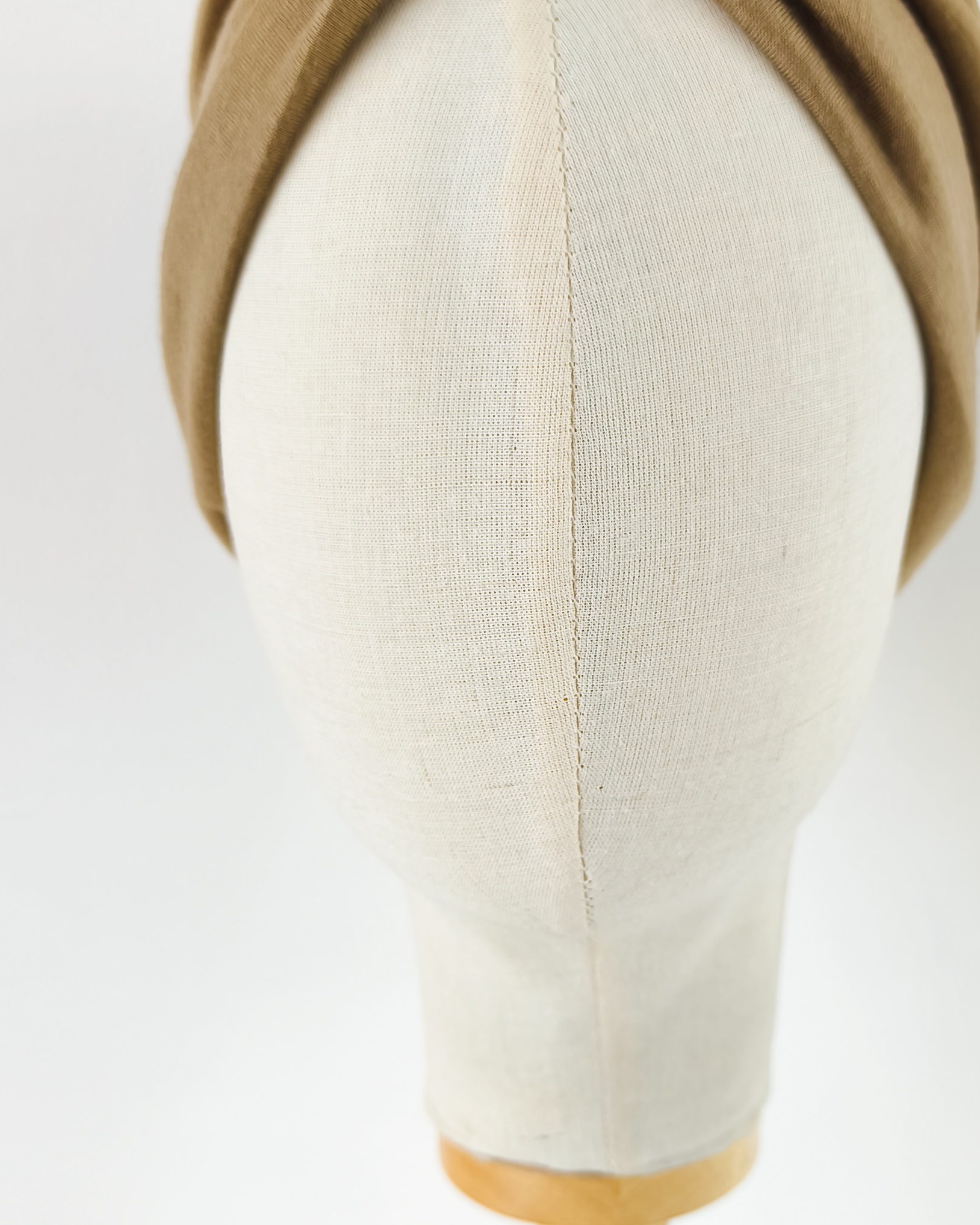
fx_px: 1631
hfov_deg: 33.3
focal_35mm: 45
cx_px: 585
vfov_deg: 40.8
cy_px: 778
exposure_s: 1/30
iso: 50
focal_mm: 6.14
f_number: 1.65
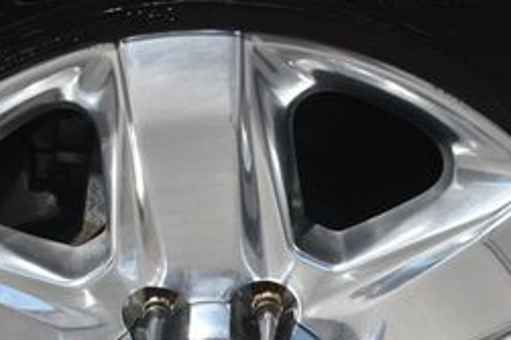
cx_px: 200
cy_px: 409
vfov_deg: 7.9
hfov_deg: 12.0
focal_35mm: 171
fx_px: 2426
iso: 100
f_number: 9
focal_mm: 45
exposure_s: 1/320
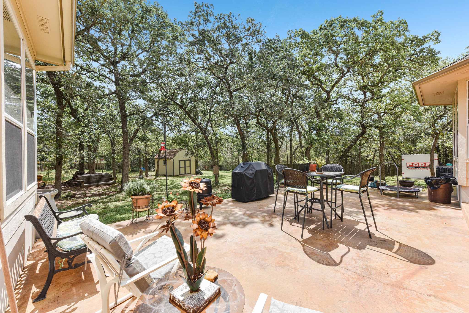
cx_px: 234
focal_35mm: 14
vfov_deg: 81.2
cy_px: 156
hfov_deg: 104.3
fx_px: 182
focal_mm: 14
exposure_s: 1/250
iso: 100
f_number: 8
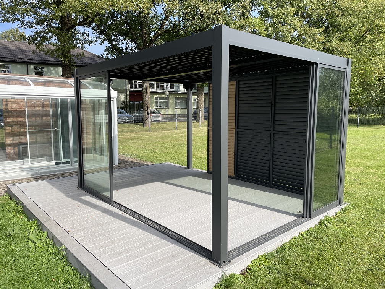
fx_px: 289
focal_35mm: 26
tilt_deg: -5.7
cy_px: 144
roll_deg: +0.0
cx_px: 192
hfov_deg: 67.3
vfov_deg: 53.1
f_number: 1.6
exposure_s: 1/1742
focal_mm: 4.2
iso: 32
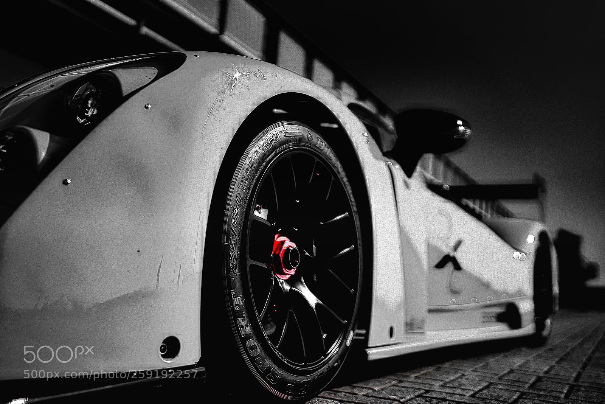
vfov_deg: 37.9
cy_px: 202
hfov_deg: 54.4
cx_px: 302
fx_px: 588
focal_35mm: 35
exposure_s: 1/5000
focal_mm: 35
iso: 100
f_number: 1.4
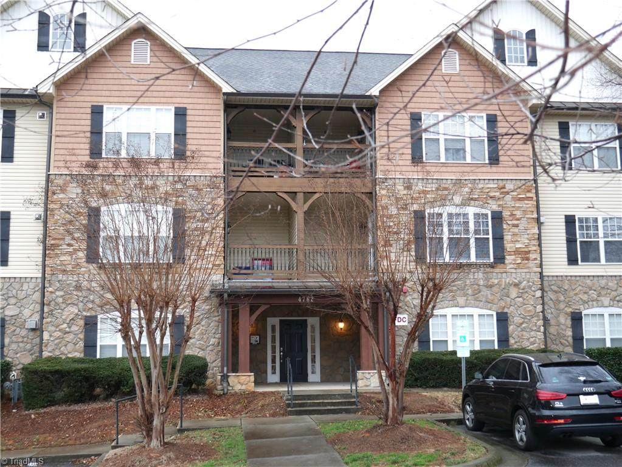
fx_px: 755
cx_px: 311
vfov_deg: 34.4
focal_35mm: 42
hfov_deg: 44.8
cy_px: 234
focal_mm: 21
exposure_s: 1/100
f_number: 4.6
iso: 200
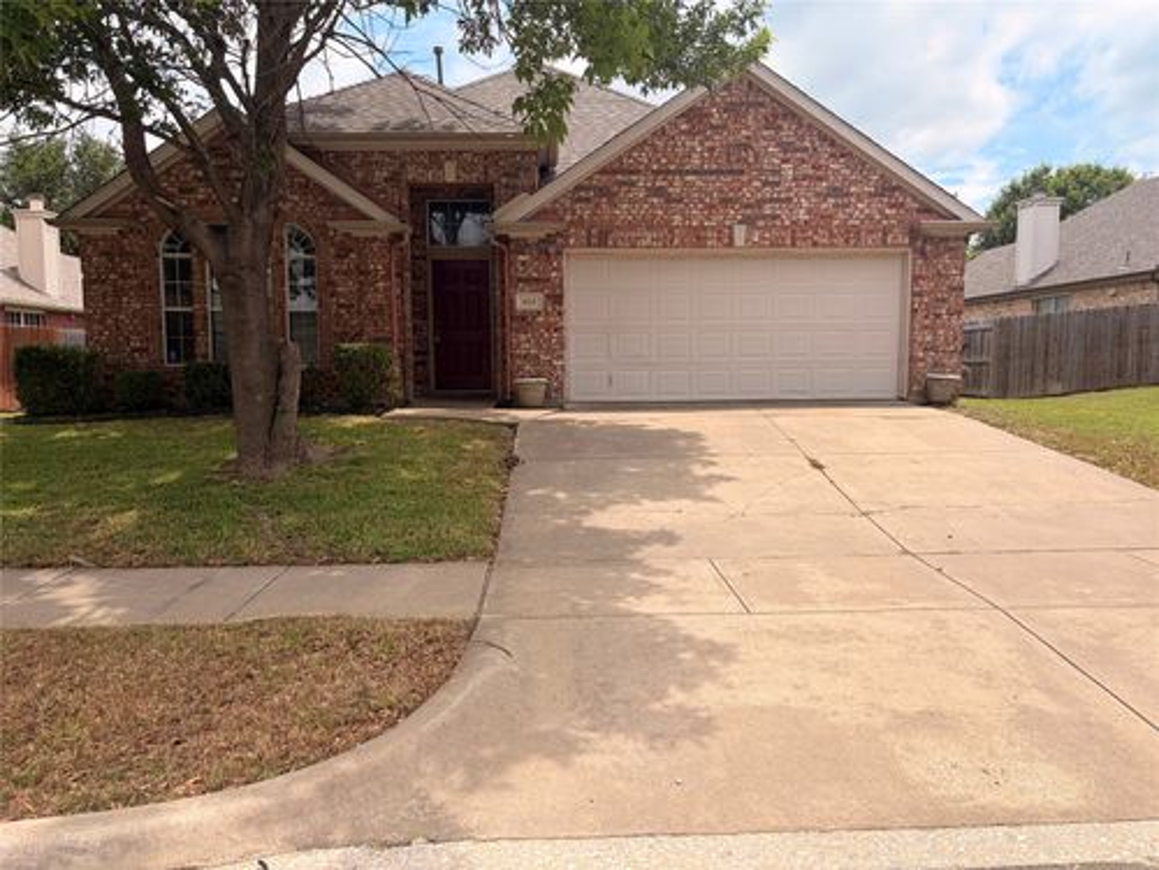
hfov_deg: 67.3
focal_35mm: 26
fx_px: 871
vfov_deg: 53.1
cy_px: 435
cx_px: 580
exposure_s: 1/3448
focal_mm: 5.96
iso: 64
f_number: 1.6
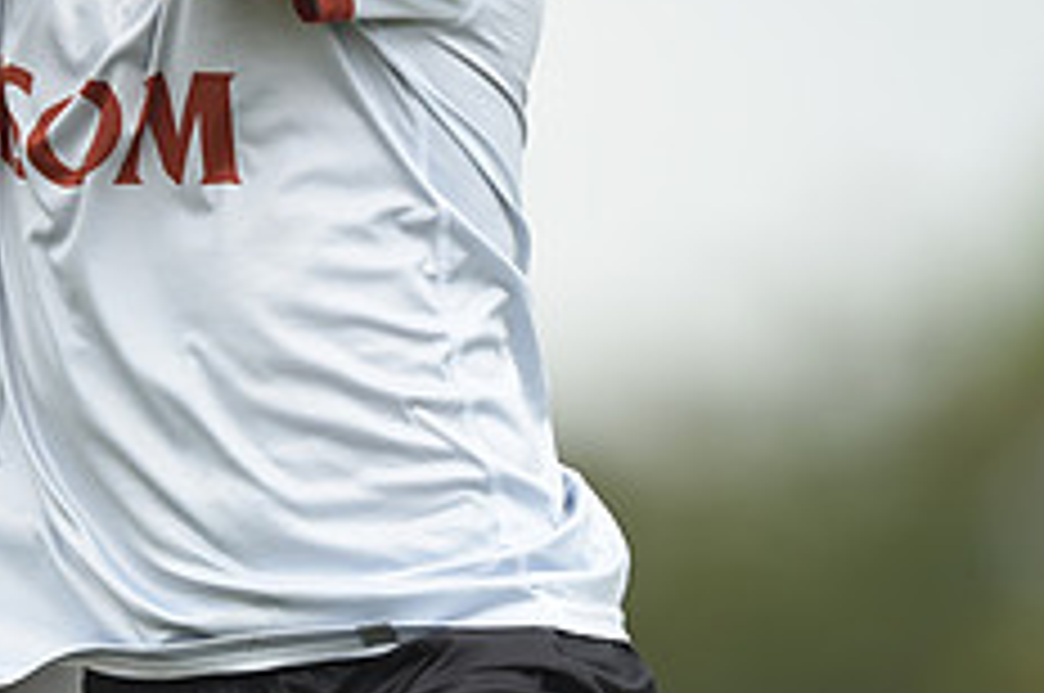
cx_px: 468
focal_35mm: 1001
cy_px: 225
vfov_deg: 1.4
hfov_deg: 2.1
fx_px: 28988
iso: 160
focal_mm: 400
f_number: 2.8
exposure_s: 1/1250
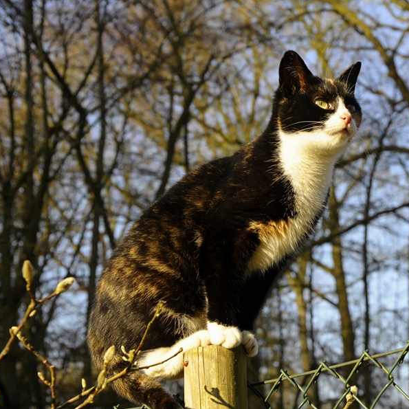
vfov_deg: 22.5
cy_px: 205
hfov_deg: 22.3
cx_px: 305
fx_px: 1029
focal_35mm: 77
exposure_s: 1/250
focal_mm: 40
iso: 200
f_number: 8
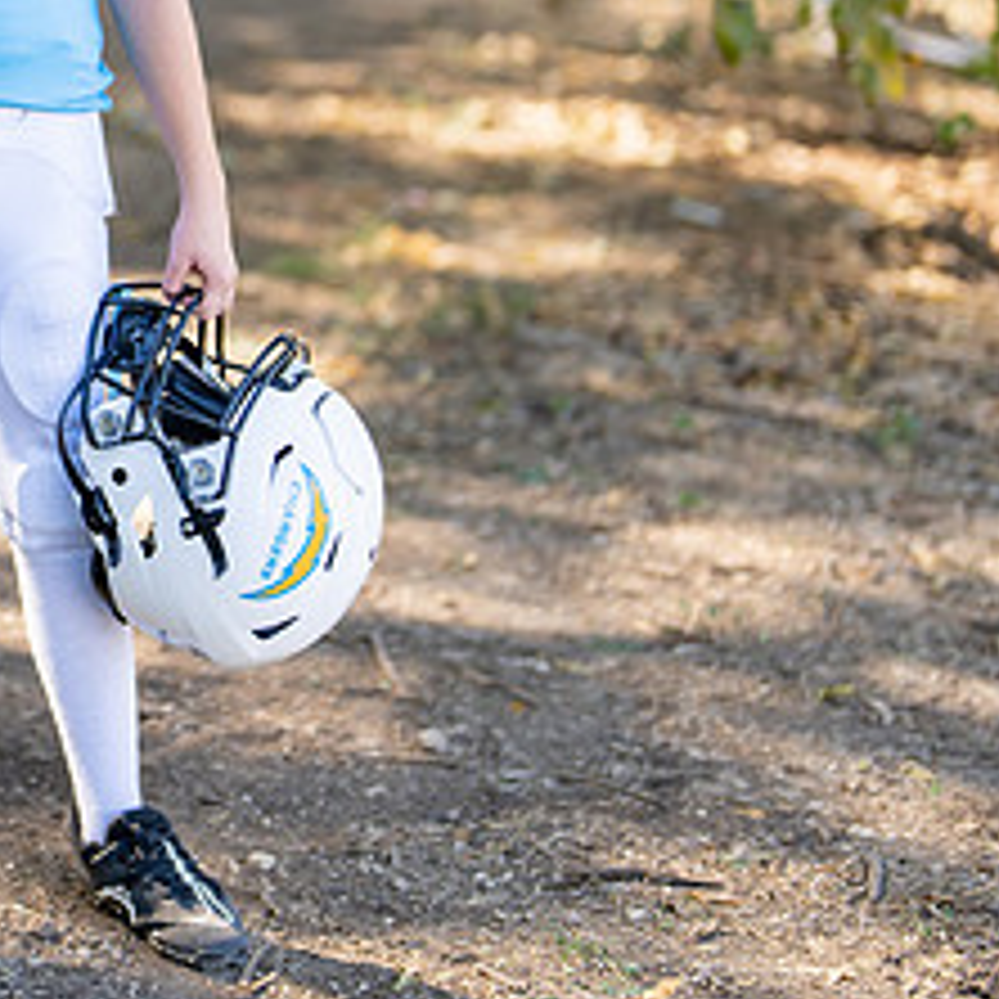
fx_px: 4245
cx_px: -26
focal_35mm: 130
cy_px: 62
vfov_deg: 13.3
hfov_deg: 13.2
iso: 100
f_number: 1.2
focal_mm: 50
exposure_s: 1/1250
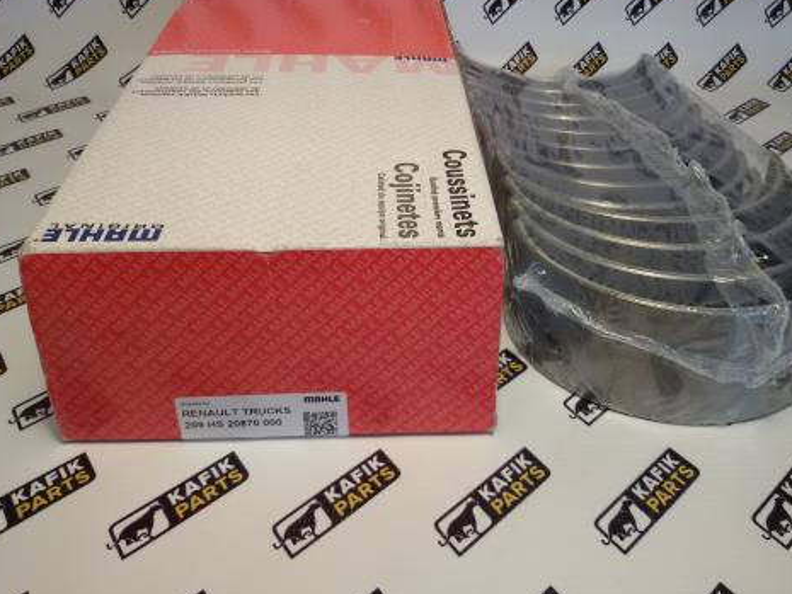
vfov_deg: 39.6
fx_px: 824
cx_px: 414
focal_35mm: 36
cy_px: 266
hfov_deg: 51.3
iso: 40
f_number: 2.4
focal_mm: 2.93
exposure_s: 1/33
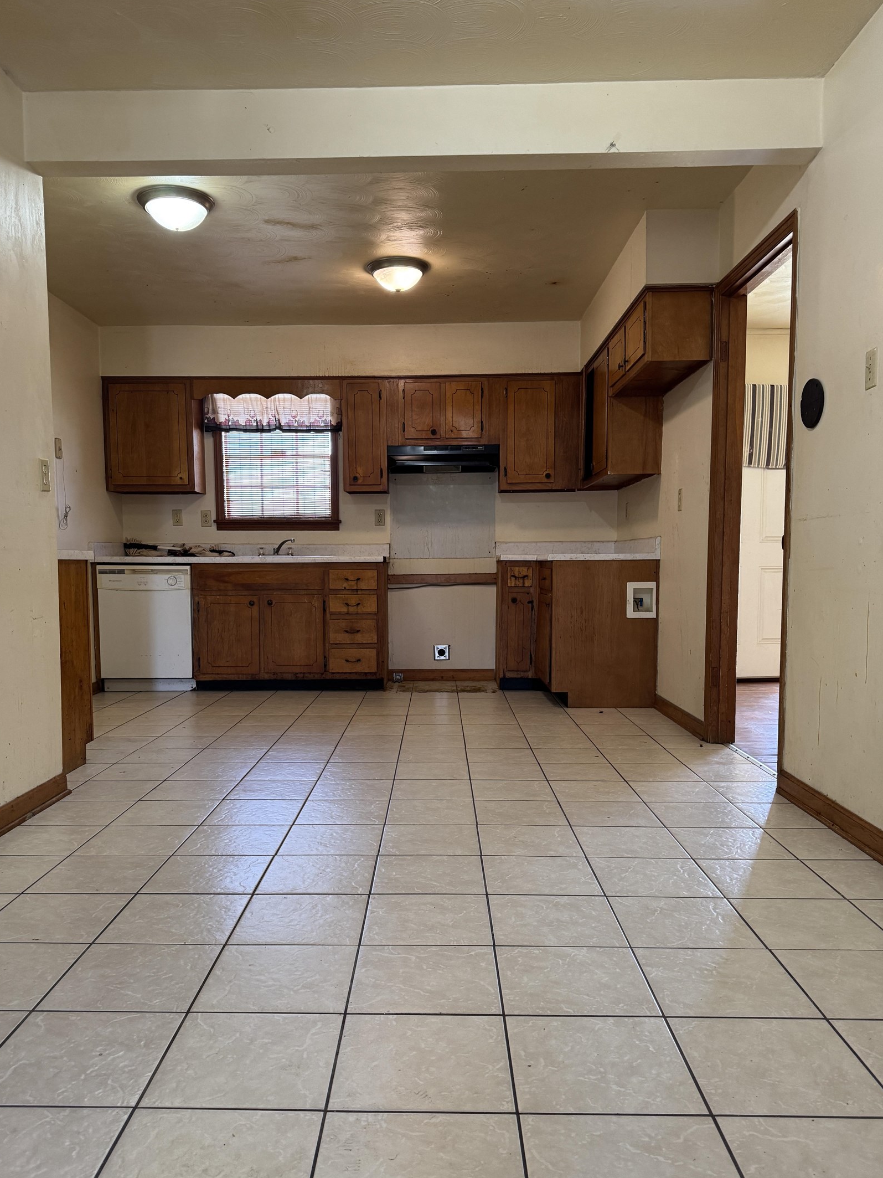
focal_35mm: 26
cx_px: 409
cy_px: 625
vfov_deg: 67.2
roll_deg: +1.6
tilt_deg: -4.7
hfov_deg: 53.0
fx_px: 884
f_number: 1.78
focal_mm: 6.76
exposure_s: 1/60
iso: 250
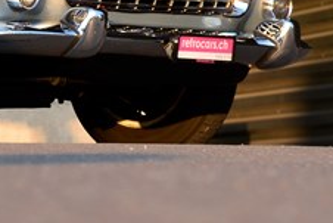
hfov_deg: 4.8
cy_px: -47
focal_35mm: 423
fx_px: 3915
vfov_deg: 3.2
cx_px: -250
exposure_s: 1/125
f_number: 6.3
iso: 200
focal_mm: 100
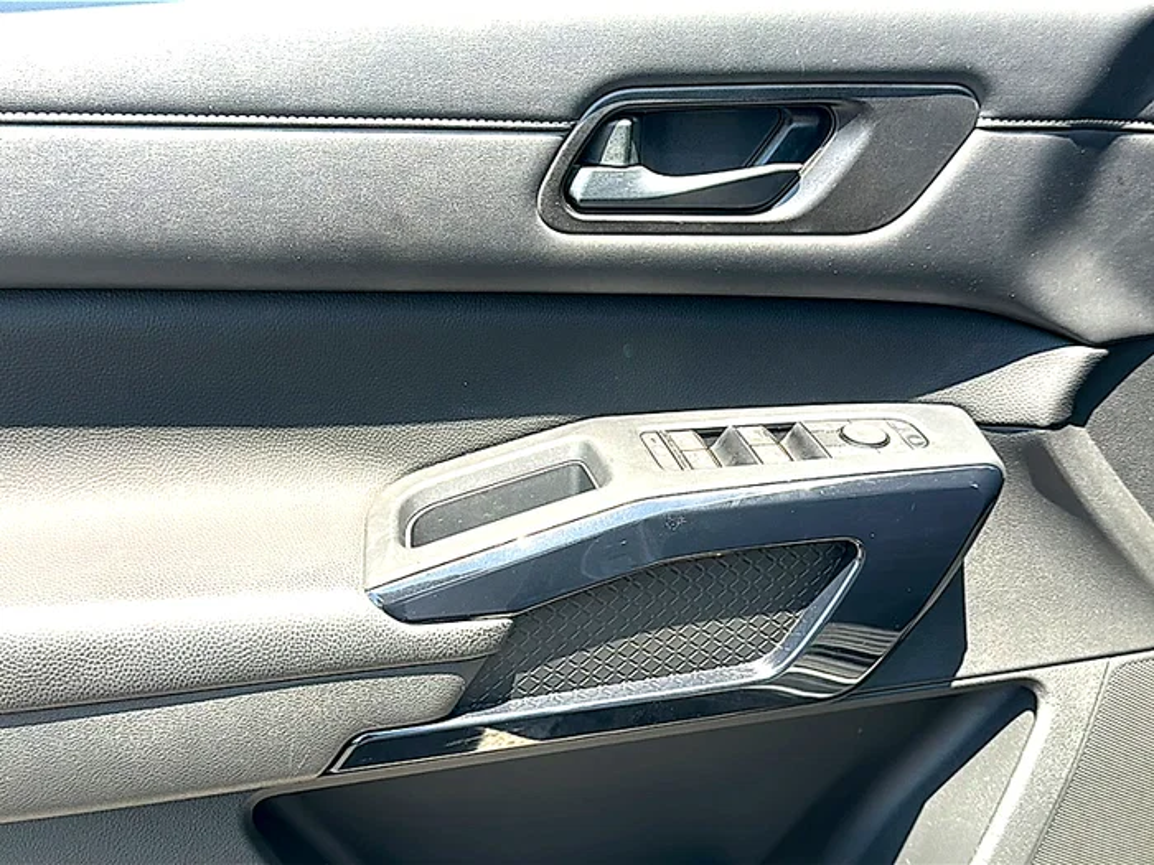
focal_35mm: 35
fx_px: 1167
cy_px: 432
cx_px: 577
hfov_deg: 52.6
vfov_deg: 40.7
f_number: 1.78
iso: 80
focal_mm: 6.86
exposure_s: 1/457
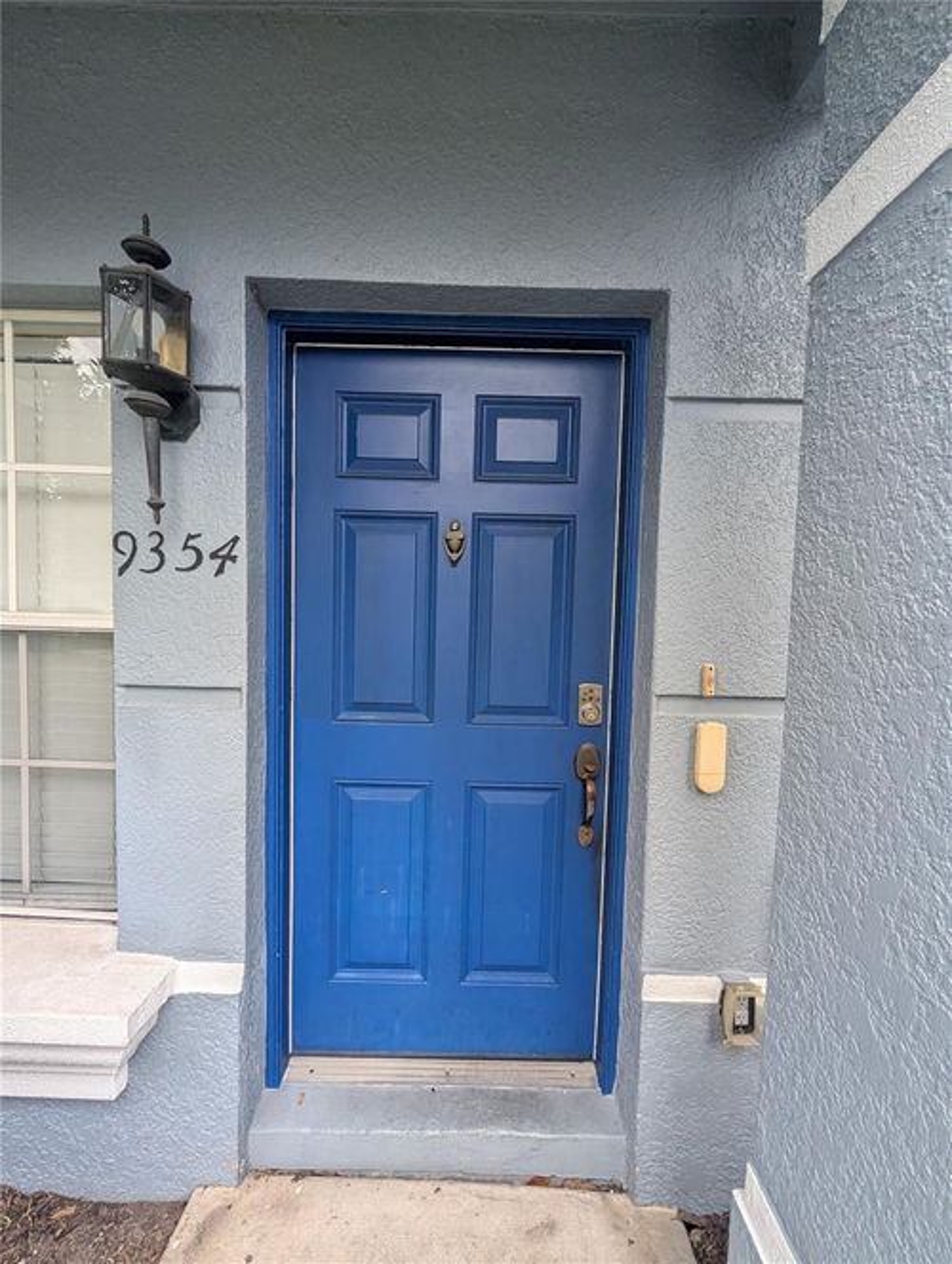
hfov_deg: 94.6
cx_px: 476
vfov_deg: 110.5
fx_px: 439
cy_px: 632
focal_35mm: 12
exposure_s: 1/848
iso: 69
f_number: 1.7
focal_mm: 2.02
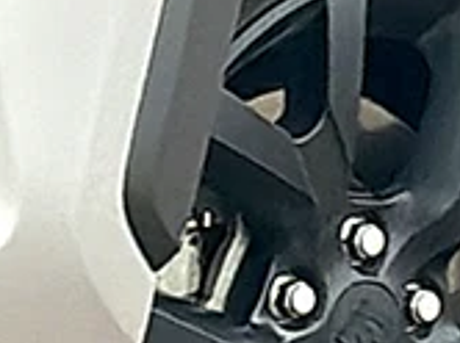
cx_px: 878
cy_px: 217
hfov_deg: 4.6
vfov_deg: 3.5
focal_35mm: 422
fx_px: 5600
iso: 80
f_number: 1.78
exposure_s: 1/421
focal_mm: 6.86
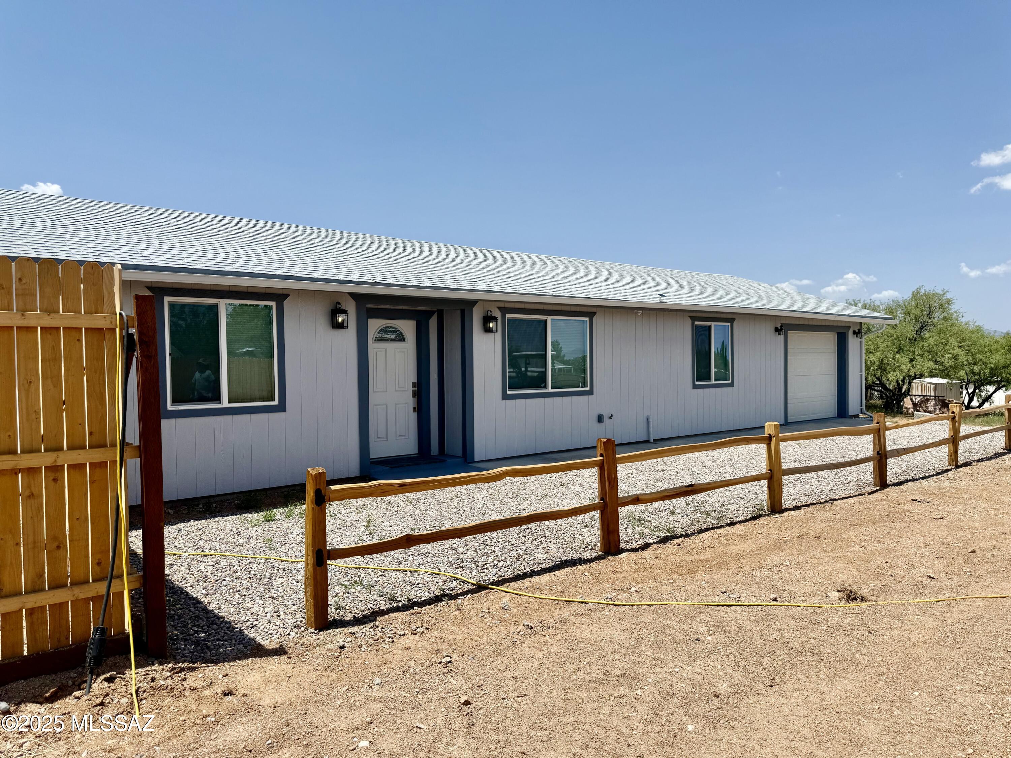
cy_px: 379
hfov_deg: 71.6
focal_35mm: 24
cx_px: 506
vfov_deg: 56.8
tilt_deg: -0.8
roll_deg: +0.1
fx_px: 701
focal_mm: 6.76
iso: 80
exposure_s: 1/7353
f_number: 1.78
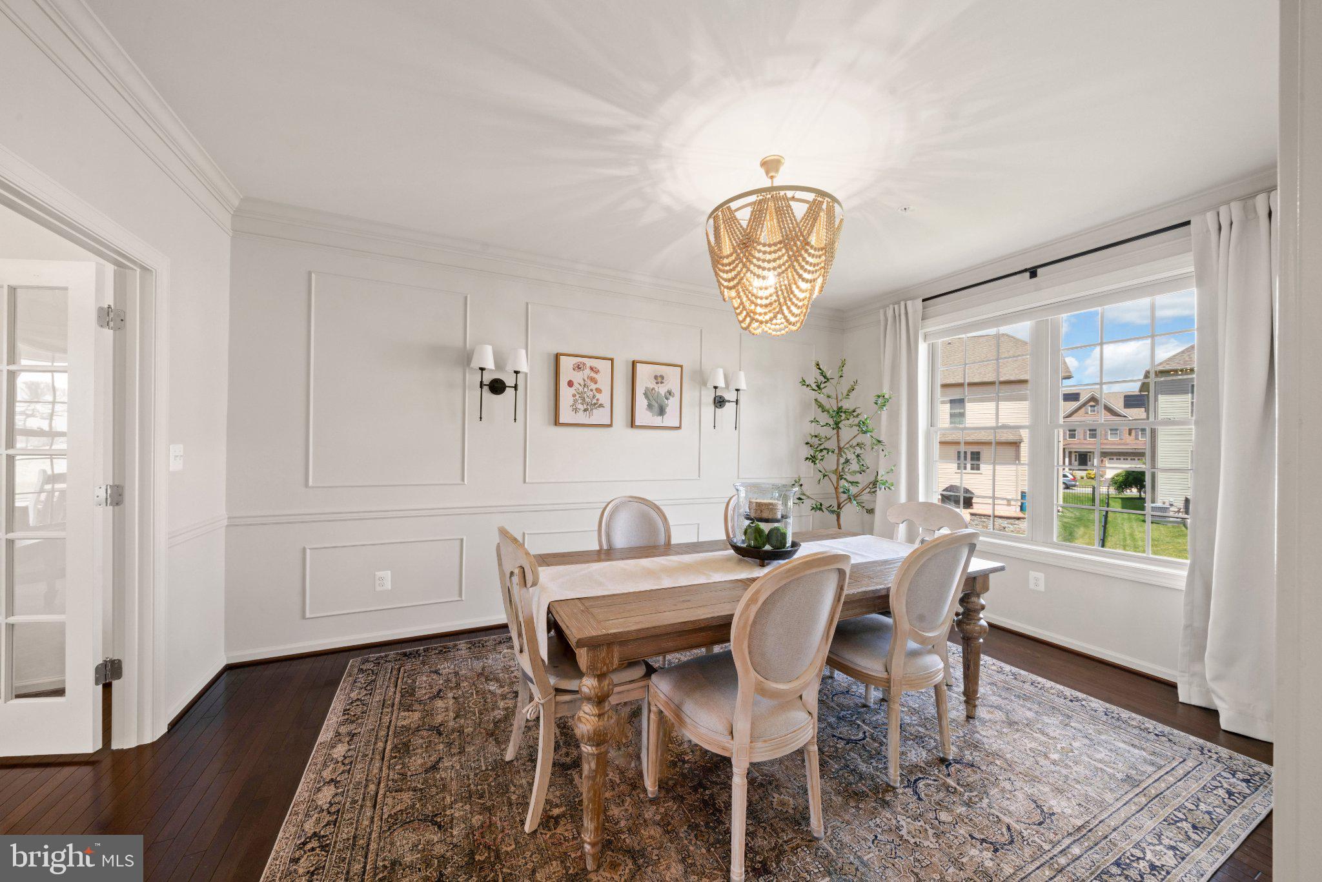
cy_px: 441
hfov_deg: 112.6
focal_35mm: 12
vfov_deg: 90.0
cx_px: 661
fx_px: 441
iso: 400
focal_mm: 12
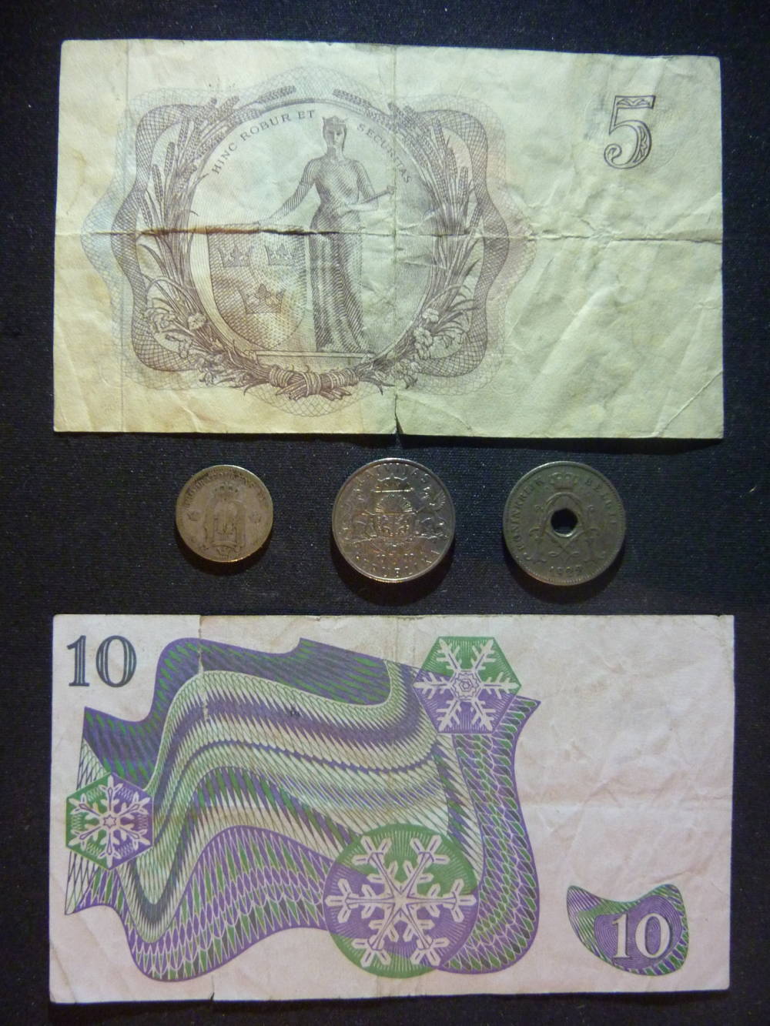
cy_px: 513
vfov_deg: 69.4
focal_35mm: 25
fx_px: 741
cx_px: 385
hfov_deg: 54.9
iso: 400
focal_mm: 4.1
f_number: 3.3
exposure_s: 1/20
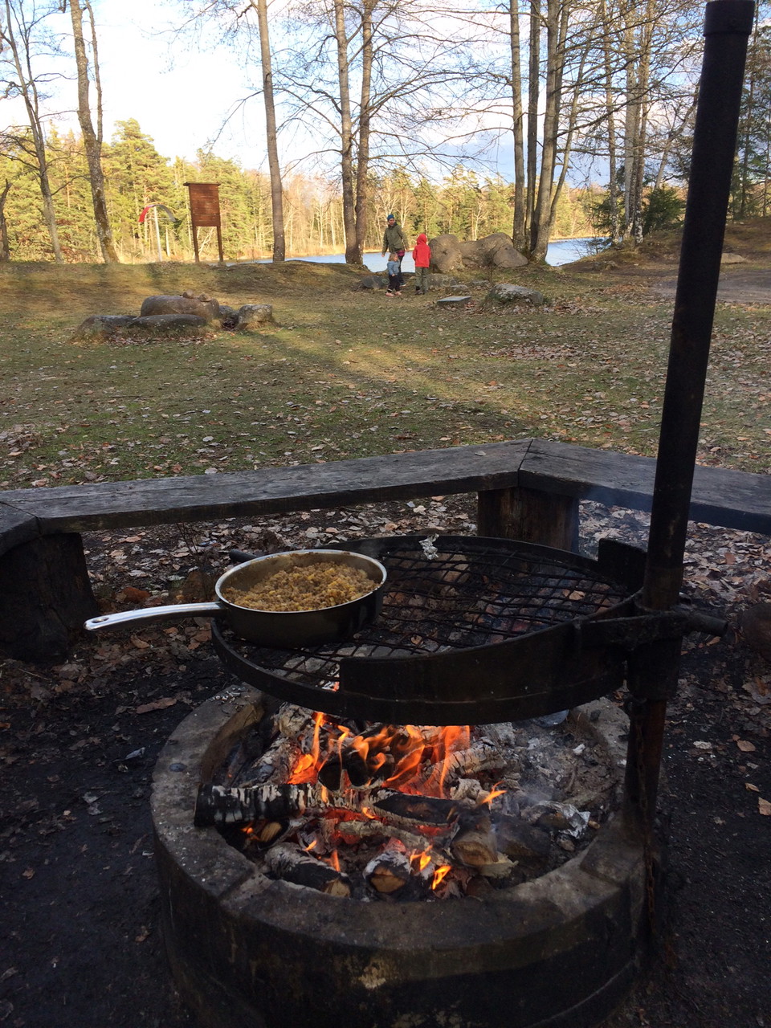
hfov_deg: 48.2
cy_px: 514
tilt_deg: -19.2
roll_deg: +3.5
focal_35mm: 29
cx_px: 386
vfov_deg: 61.7
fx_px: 861
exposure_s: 1/351
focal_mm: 4.15
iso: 32
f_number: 2.2
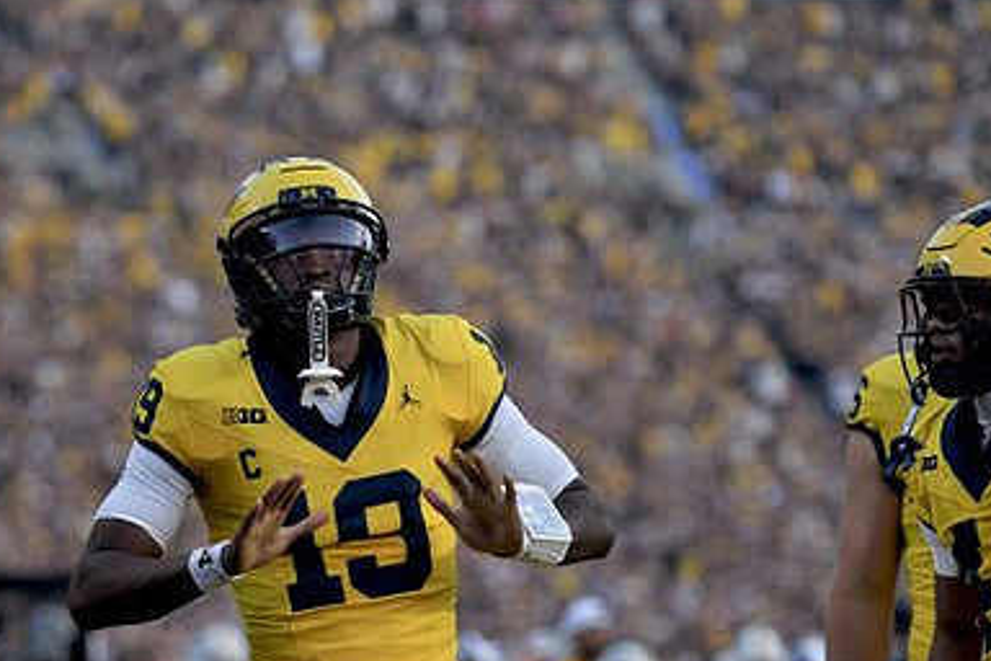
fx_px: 6028
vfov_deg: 6.3
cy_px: 469
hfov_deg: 9.4
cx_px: 405
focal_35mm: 219
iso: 1000
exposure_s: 1/1000
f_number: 2.8
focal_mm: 145
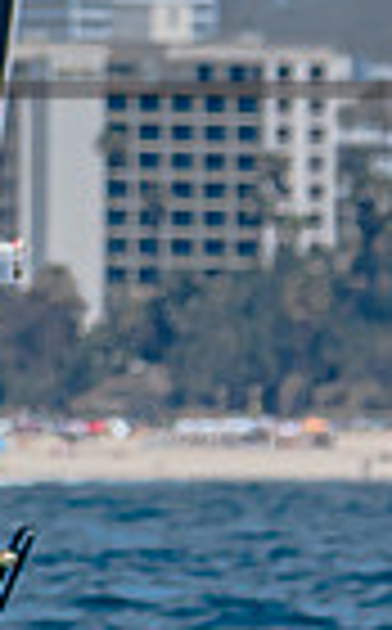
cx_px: -844
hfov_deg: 0.8
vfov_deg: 1.3
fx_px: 28681
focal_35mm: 1671
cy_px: 153
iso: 200
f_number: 5.3
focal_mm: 220
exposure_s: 1/1600
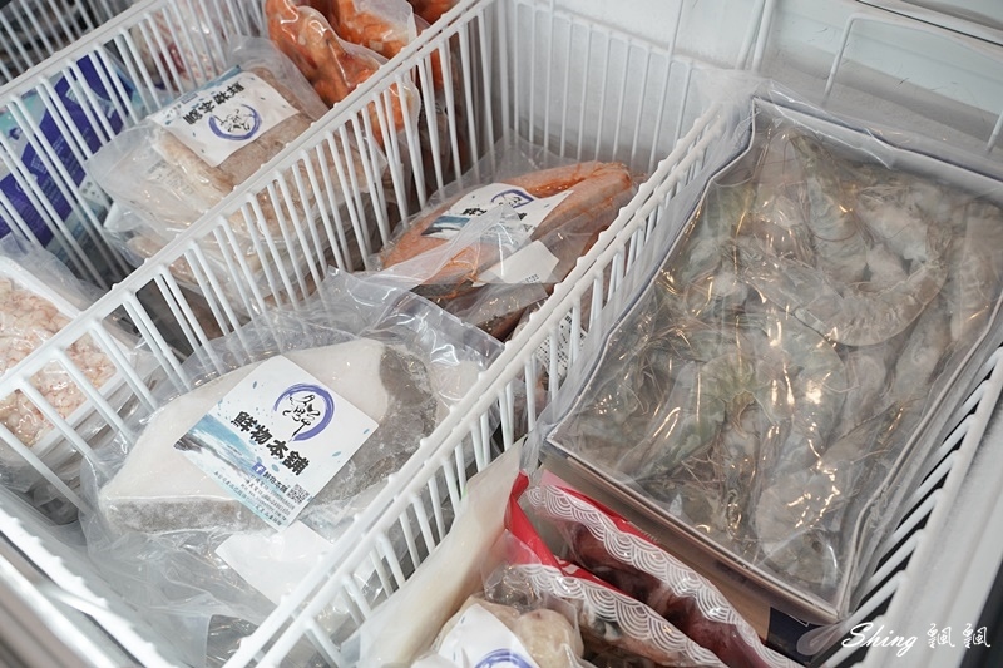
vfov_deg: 43.6
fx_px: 836
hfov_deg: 61.9
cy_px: 334
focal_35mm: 30
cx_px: 502
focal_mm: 30
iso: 800
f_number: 5.6
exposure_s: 1/125
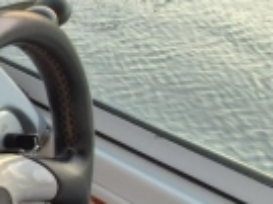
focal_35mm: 53
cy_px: 120
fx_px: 418
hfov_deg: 19.2
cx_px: -277
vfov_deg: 27.4
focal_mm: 2.2
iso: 64
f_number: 2.2
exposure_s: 1/50
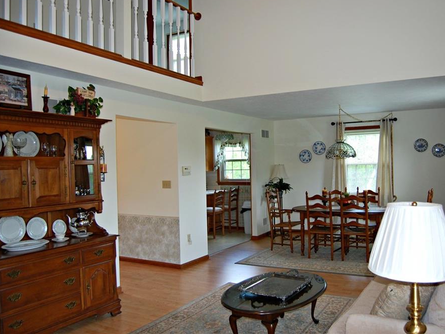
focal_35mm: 30
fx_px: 386
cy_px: 163
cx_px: 252
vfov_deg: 46.8
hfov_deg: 59.7
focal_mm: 18
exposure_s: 1/80
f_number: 3.5
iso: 400
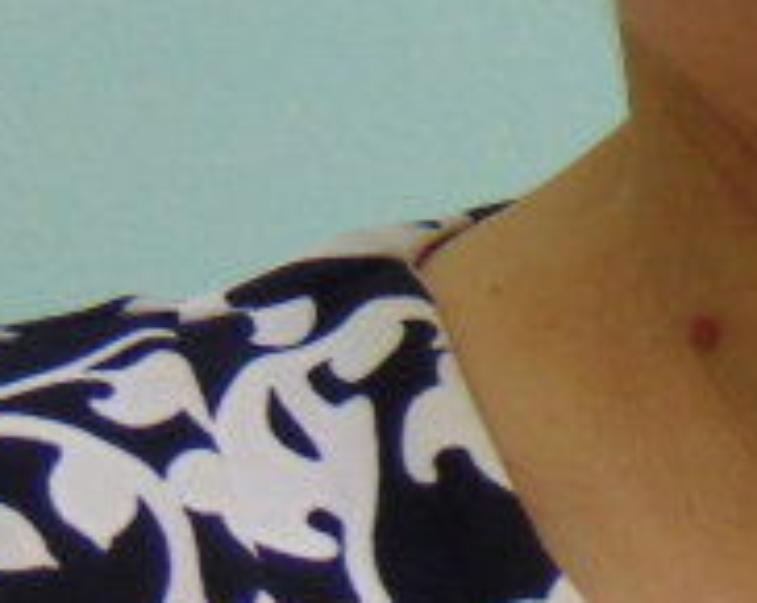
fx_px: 6822
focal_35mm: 305
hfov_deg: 6.3
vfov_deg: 5.0
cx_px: 1052
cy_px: -108
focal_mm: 12.8
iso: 160
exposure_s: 1/30
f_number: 3.7
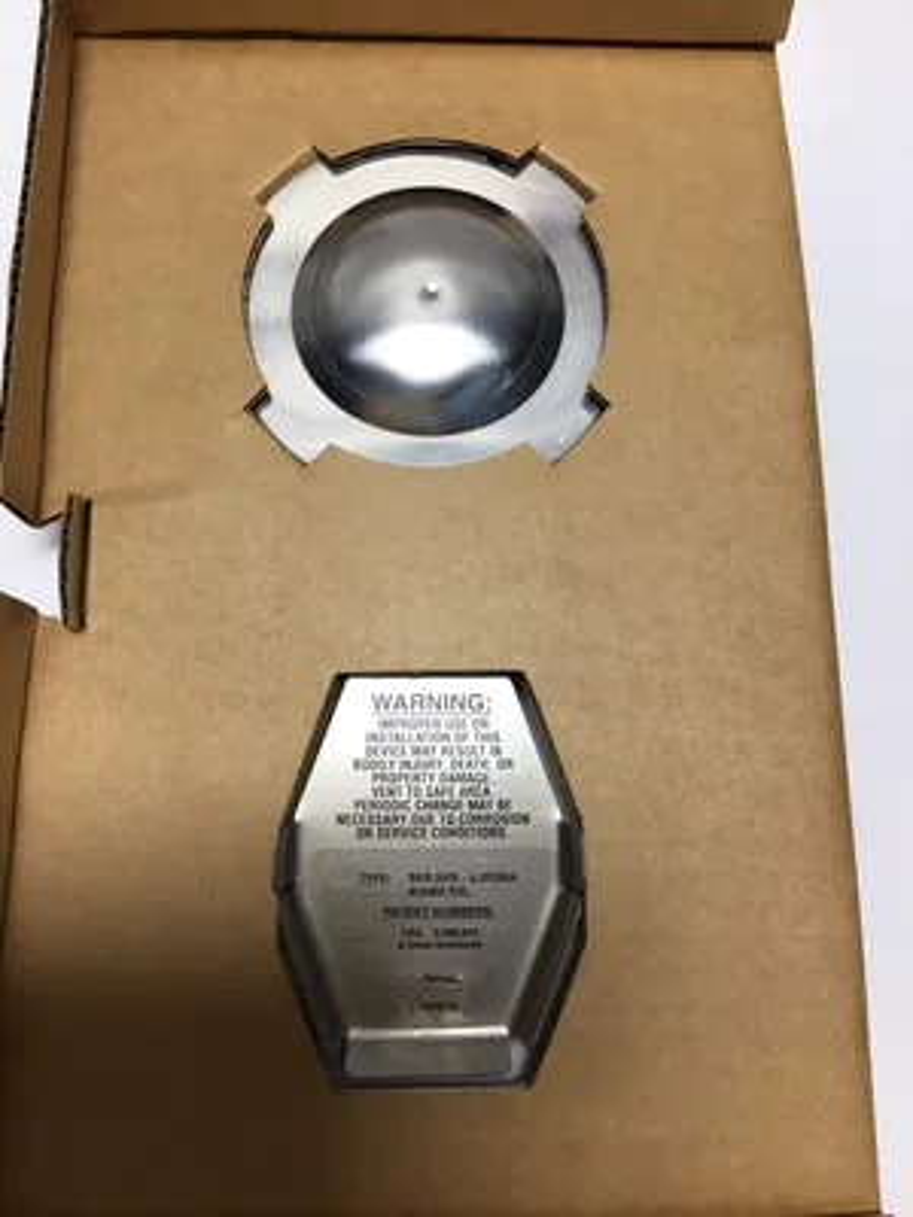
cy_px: 608
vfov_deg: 58.4
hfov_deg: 45.4
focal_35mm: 31
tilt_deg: -76.4
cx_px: 456
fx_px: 1090
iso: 25
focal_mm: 3.3
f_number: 2.4
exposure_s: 1/129
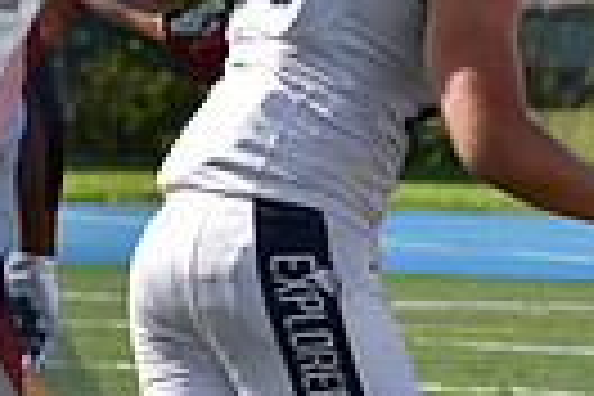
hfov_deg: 2.2
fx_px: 15726
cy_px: 218
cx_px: 558
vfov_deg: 1.4
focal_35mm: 953
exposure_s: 1/1600
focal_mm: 145
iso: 400
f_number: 7.1
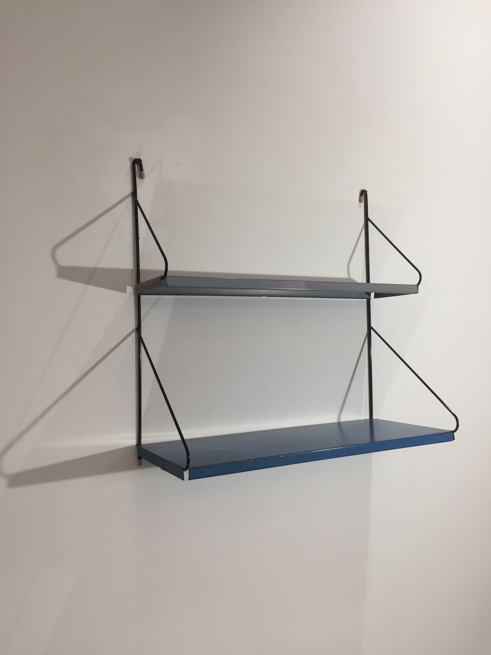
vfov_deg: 61.7
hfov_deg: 48.2
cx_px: 246
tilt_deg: +2.0
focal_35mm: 29
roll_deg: +1.8
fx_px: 548
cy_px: 328
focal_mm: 4.15
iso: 32
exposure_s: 1/50
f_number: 2.2
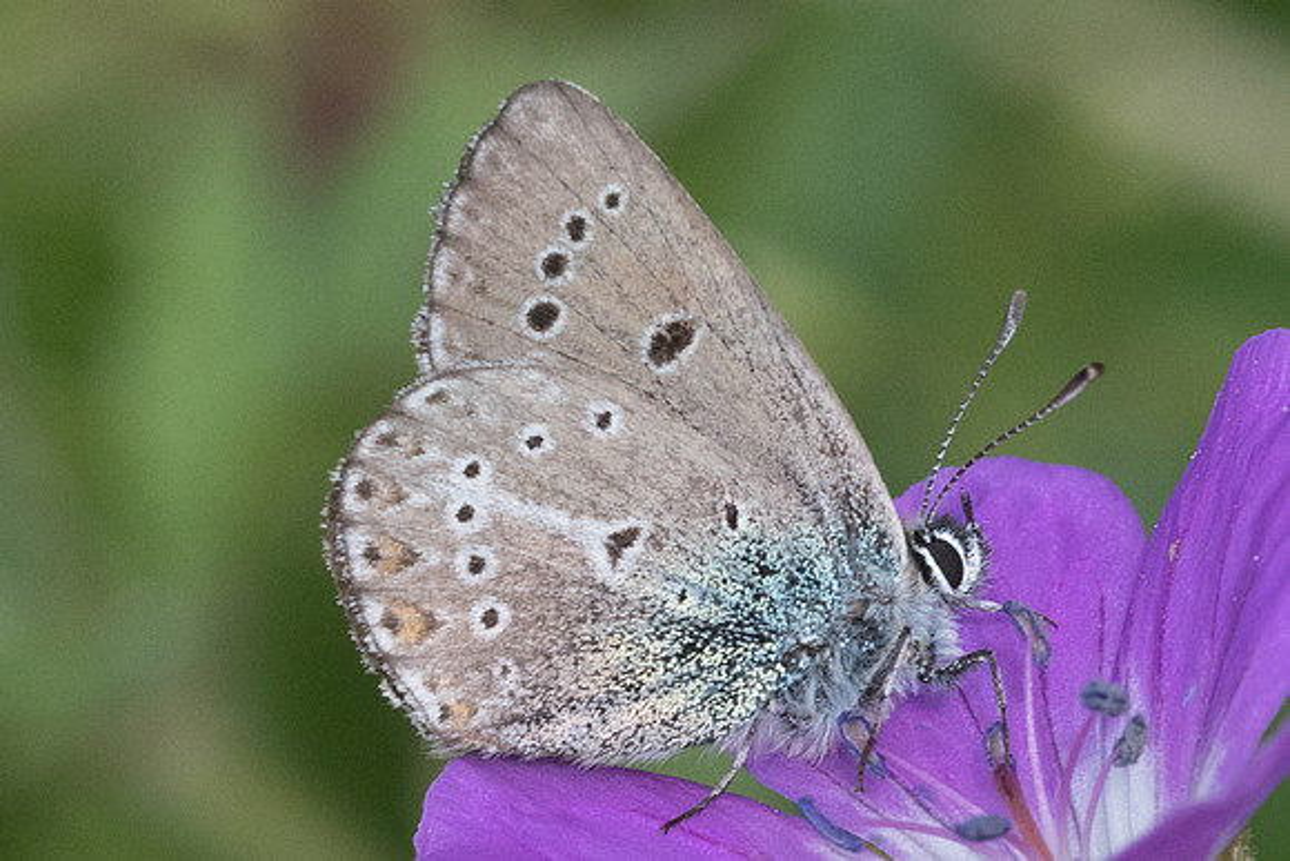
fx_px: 26658
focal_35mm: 744
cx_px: 593
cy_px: 582
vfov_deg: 1.8
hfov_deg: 2.8
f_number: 11
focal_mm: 150
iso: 800
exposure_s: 1/400
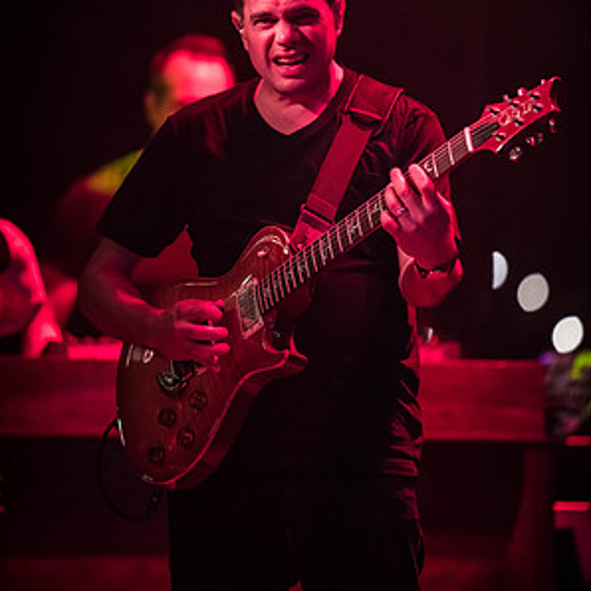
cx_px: 296
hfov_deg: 6.8
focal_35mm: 257
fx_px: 4964
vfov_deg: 6.8
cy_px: 200
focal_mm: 200
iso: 3200
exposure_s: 1/640
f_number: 2.8
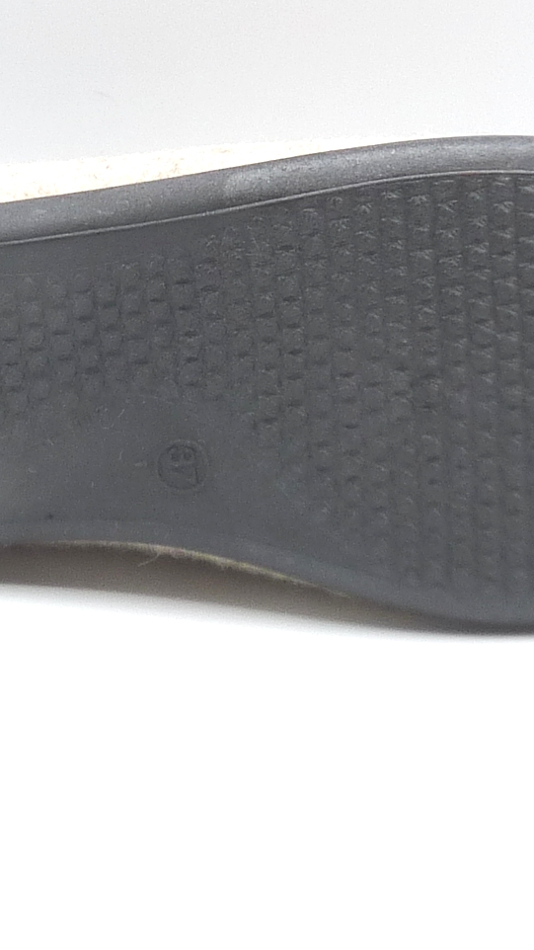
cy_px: 380
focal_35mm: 87
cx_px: 238
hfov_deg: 13.9
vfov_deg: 24.4
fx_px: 2190
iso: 100
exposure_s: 1/200
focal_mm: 4.8
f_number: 4
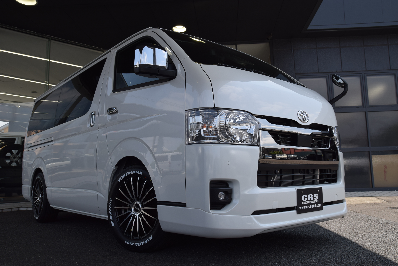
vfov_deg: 43.7
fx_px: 332
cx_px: 199
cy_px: 133
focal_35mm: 30
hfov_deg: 61.9
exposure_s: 1/500
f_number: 8
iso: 200
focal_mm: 20
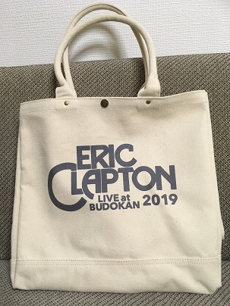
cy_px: 153
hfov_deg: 48.2
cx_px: 115
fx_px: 257
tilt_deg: -24.7
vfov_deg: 61.7
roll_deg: +3.5
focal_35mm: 29
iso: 64
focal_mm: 4.15
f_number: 2.2
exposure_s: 1/30
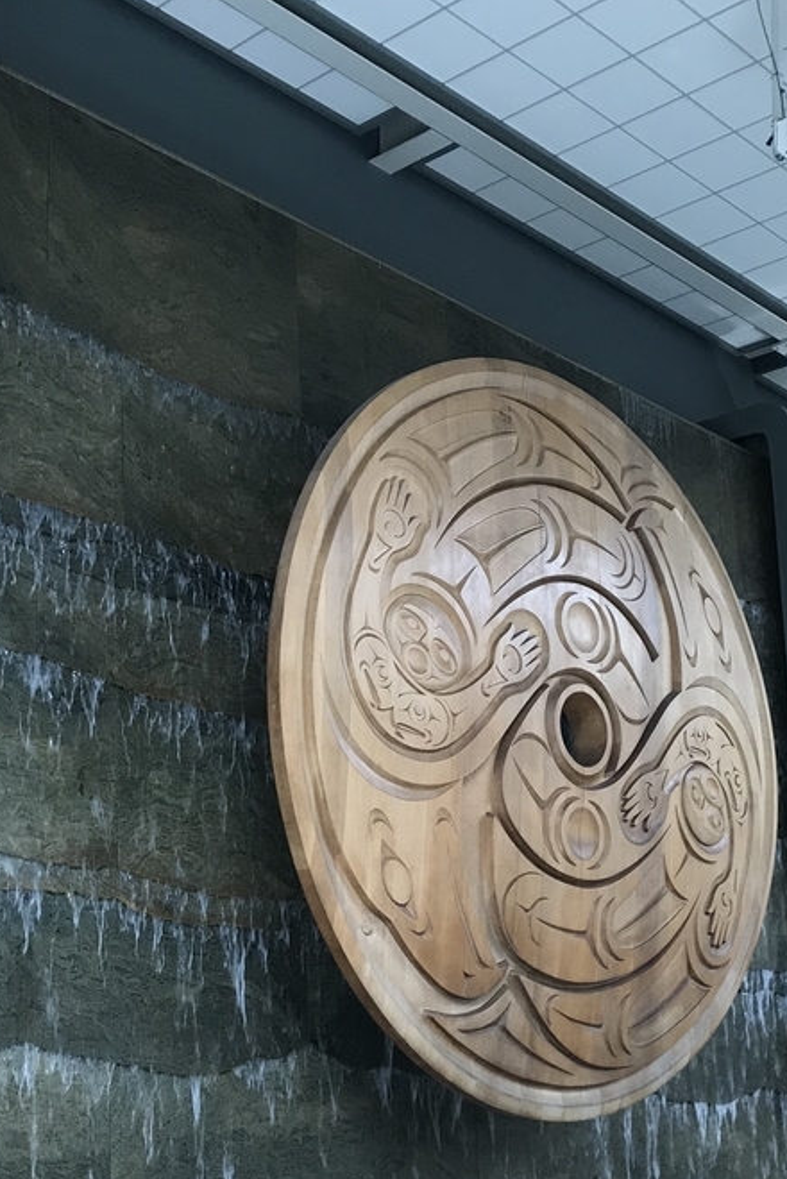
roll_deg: -0.9
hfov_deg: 25.4
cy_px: 784
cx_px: 522
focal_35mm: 53
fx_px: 1736
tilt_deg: +12.8
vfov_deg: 37.1
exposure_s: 1/40
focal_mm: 3.99
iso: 20
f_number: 1.8
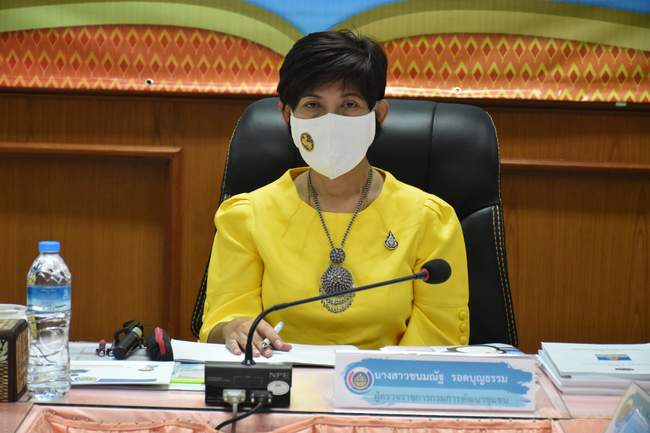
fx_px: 2302
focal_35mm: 128
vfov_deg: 10.8
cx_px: 325
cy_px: 216
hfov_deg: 16.1
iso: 3200
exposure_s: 1/160
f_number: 5.3
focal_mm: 85
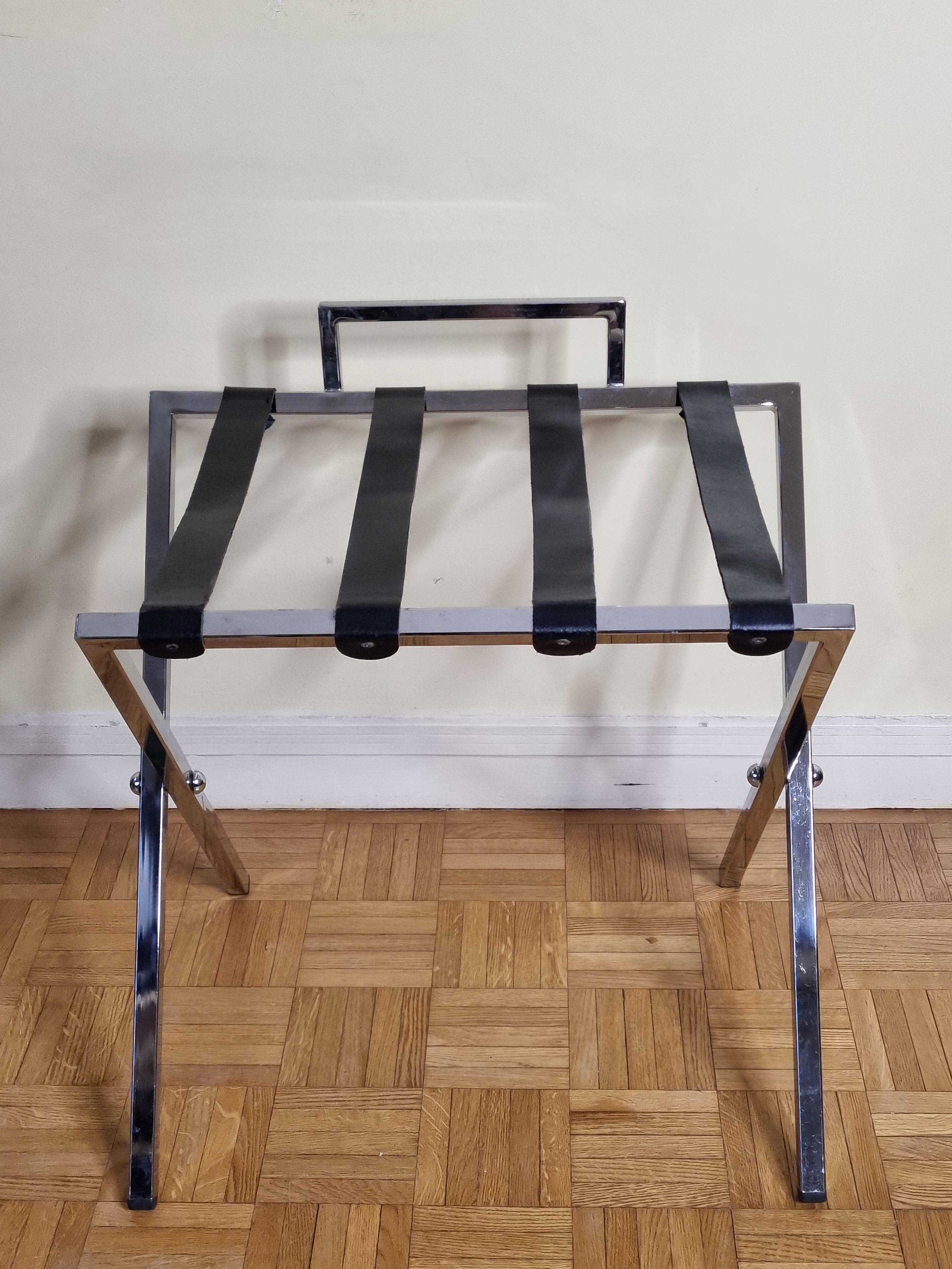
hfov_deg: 53.1
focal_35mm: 26
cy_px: 634
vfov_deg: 67.3
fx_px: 953
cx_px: 476
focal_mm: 5.4
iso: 320
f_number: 1.8
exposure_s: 1/100
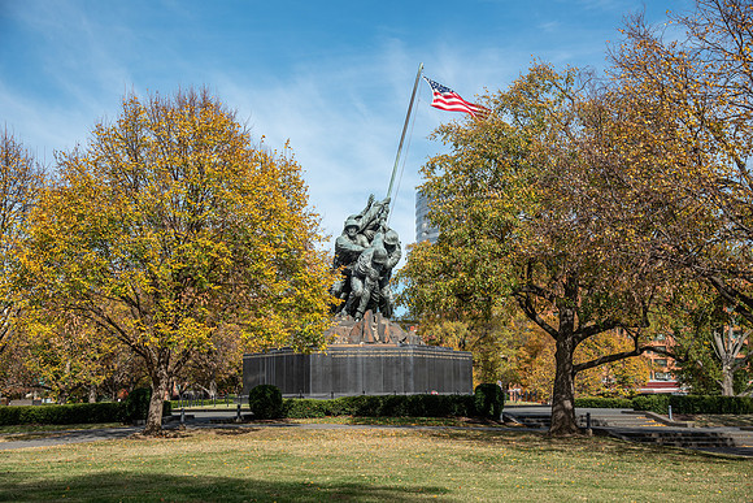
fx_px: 1151
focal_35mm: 55
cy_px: 252
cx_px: 376
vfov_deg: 24.6
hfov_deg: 36.2
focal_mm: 55
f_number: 5.6
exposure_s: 1/1250
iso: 200
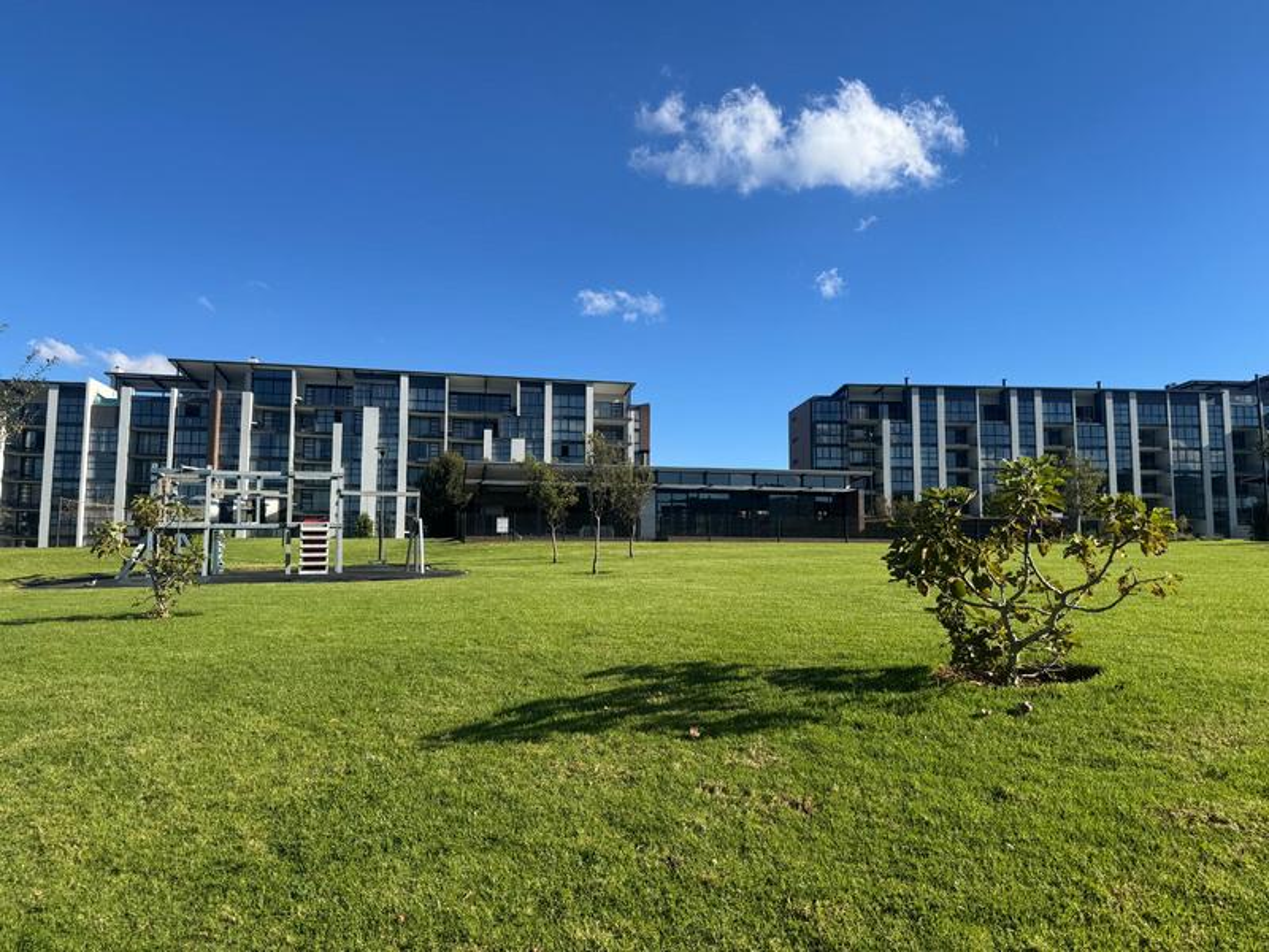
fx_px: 880
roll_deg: -0.1
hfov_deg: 71.6
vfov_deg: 56.8
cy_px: 476
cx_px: 634
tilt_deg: +5.2
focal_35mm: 24
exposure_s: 1/3247
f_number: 1.78
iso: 80
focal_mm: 6.76
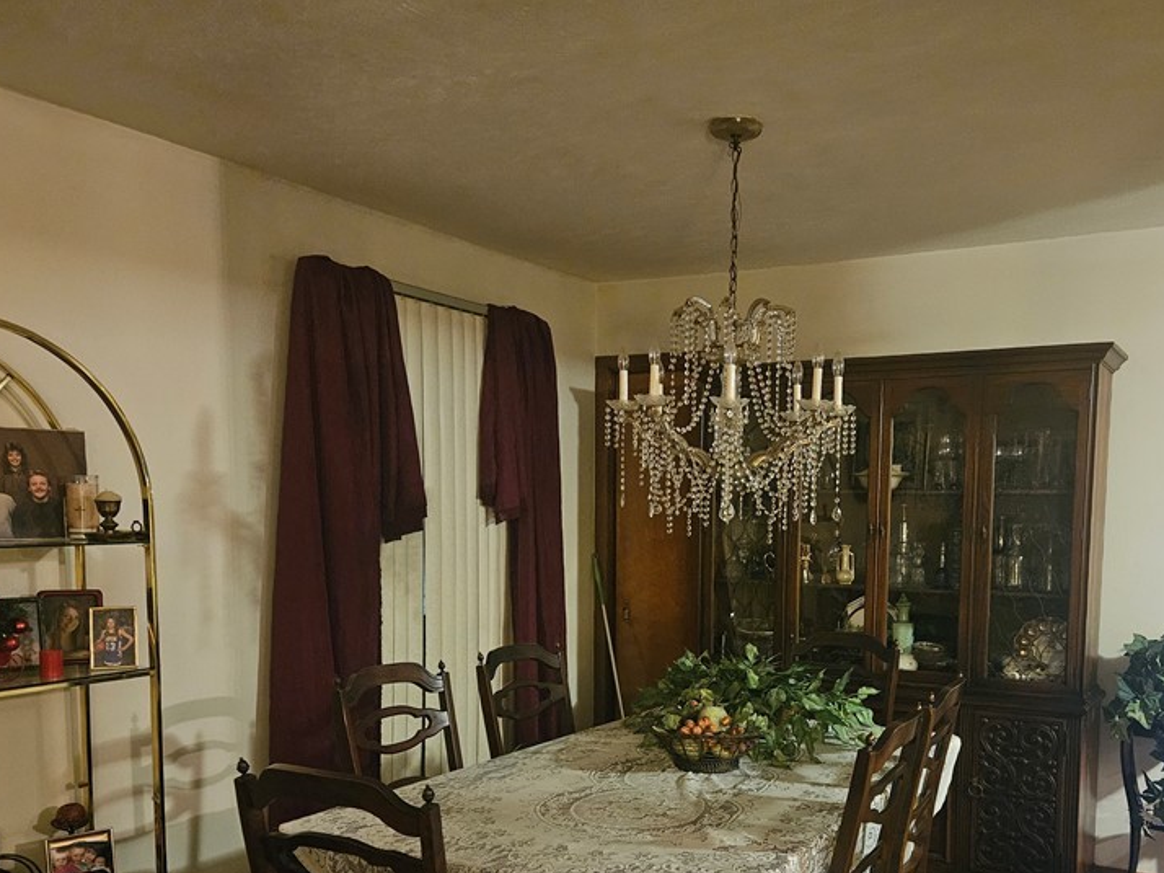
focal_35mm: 33
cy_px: 597
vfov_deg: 42.2
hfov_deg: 55.0
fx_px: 1109
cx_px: 686
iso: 1250
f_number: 1.8
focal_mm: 5.4
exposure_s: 1/20
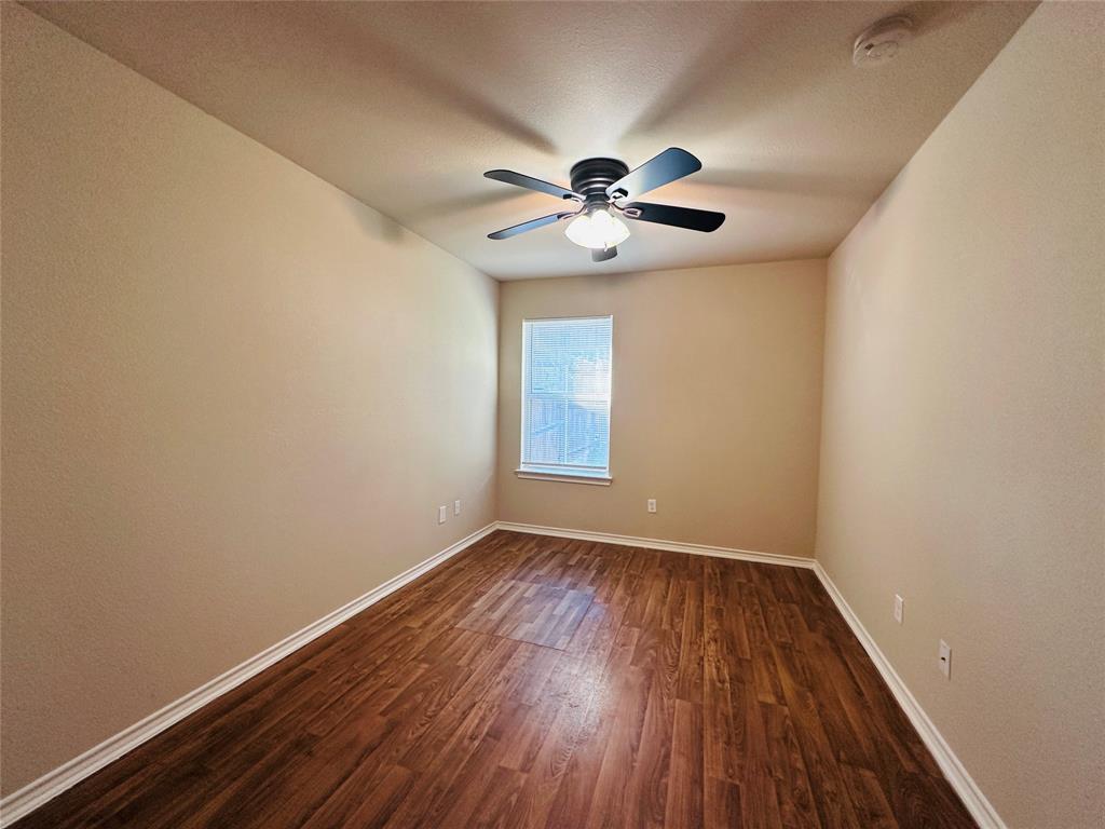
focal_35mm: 14
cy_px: 414
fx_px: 447
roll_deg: -2.2
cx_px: 552
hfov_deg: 102.1
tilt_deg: -1.6
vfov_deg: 85.7
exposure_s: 1/60
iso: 160
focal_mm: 2.22
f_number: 2.2
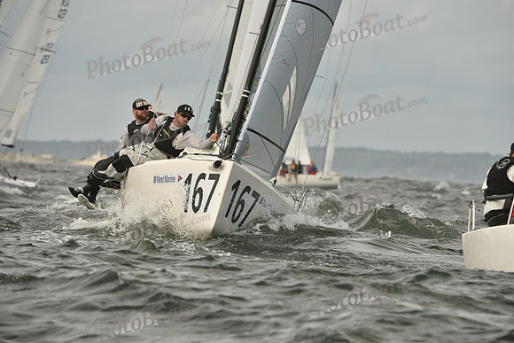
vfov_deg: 4.2
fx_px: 4713
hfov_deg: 6.2
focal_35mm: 330
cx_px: 257
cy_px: 172
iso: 320
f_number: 7.1
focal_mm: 330
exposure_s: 1/1250
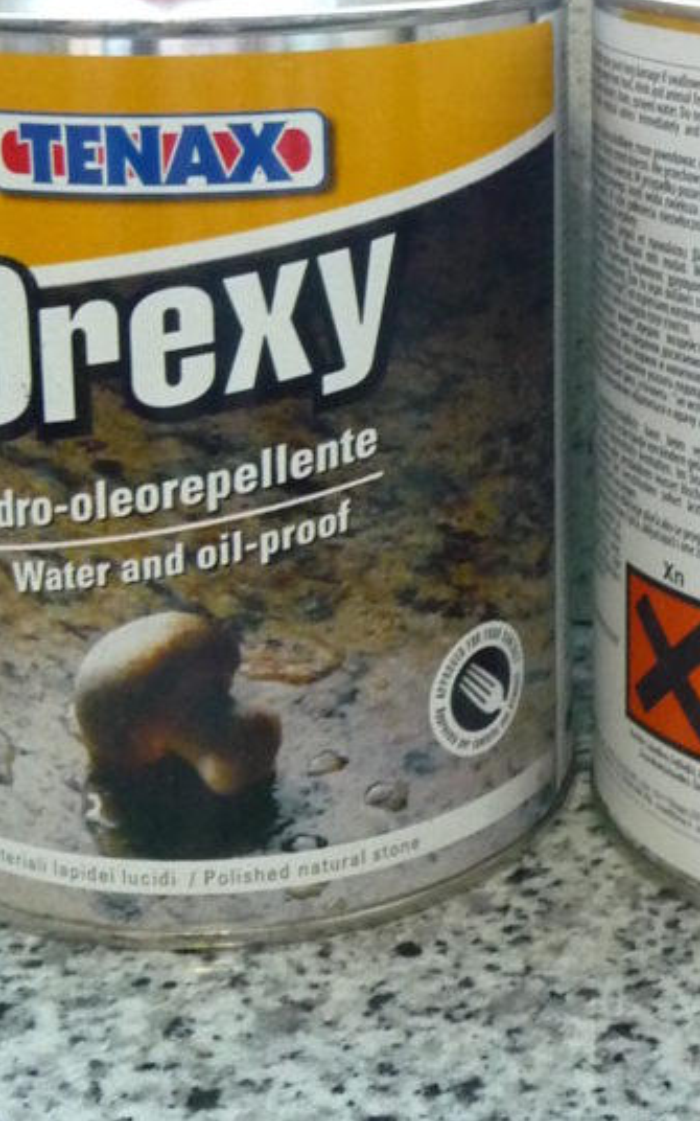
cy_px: 245
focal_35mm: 69
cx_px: 578
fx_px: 2106
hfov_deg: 18.7
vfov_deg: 29.2
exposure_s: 1/10
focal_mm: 4.7
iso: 400
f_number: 3.3
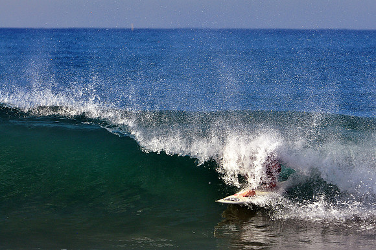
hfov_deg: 3.6
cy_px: 125
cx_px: 188
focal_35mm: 570
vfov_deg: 2.4
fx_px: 5945
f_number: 11
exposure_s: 1/500
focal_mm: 380
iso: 400
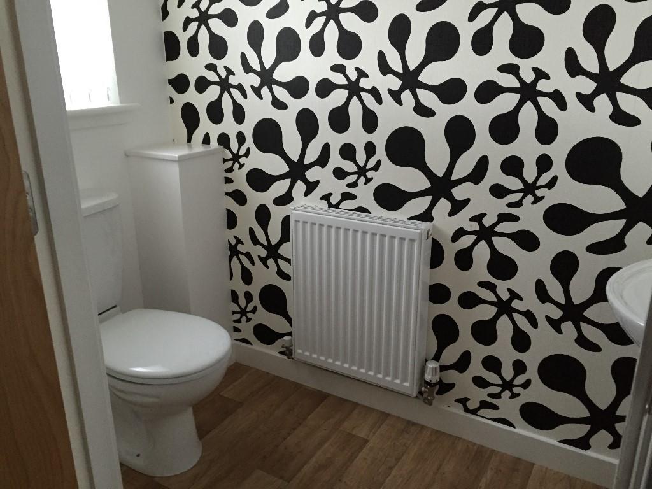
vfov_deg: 48.2
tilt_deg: -16.8
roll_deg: -0.4
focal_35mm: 29
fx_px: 546
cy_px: 244
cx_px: 326
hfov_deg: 61.7
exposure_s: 1/30
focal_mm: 4.15
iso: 200
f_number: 2.2
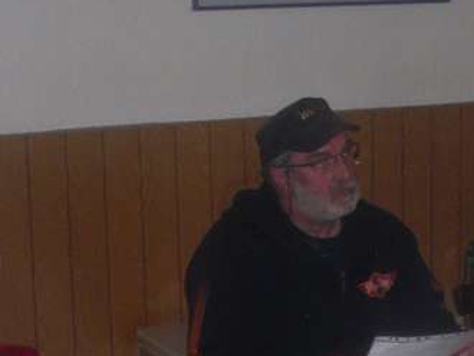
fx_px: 1535
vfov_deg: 13.2
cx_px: 488
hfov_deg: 17.1
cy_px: 301
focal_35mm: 112
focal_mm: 5.7
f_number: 2.8
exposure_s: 1/60
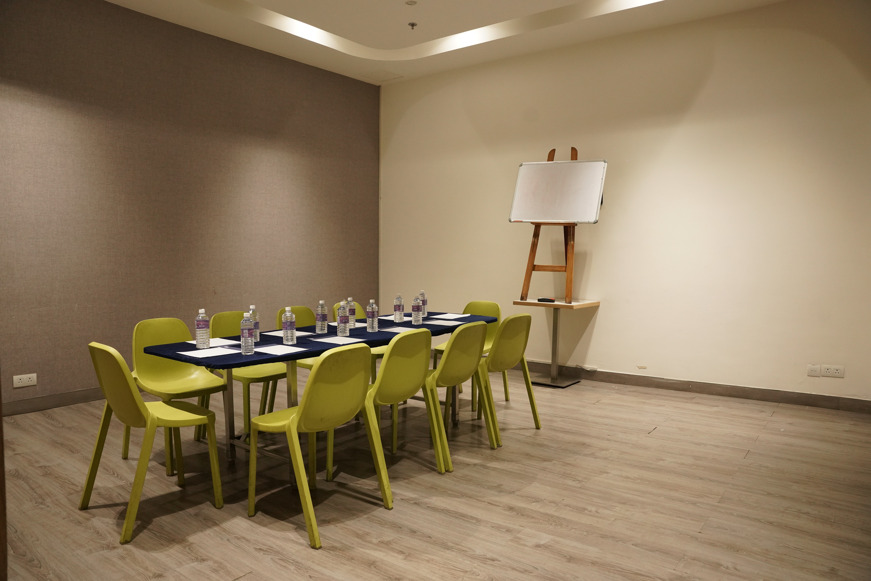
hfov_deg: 73.7
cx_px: 436
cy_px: 290
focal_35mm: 24
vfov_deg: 53.1
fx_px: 581
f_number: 4.5
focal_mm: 24
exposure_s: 1/125
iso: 3200
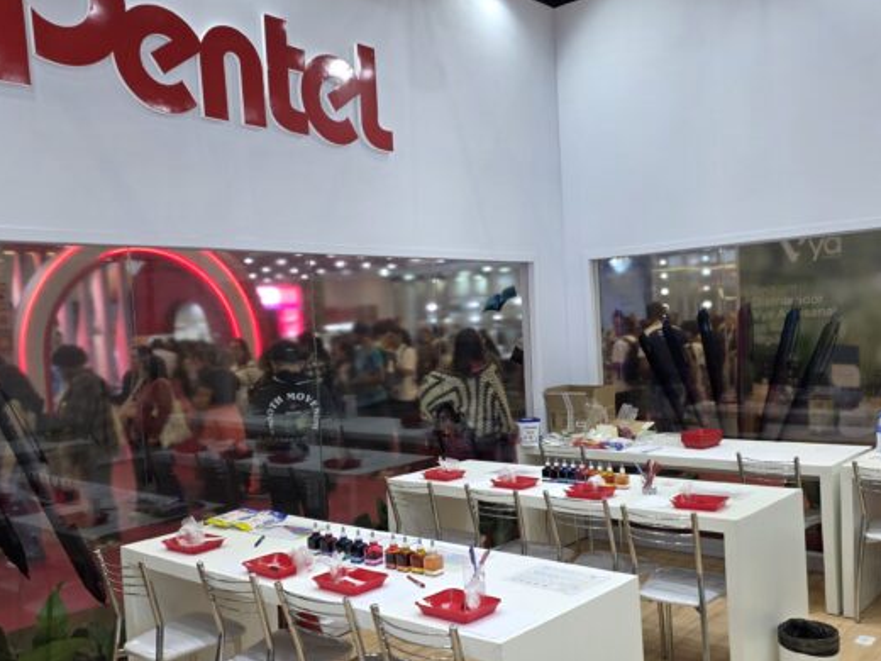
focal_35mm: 34
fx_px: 865
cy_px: 364
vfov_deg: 41.7
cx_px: 479
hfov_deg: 53.9
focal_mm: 6.25
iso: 80
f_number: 1.7
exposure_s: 1/120
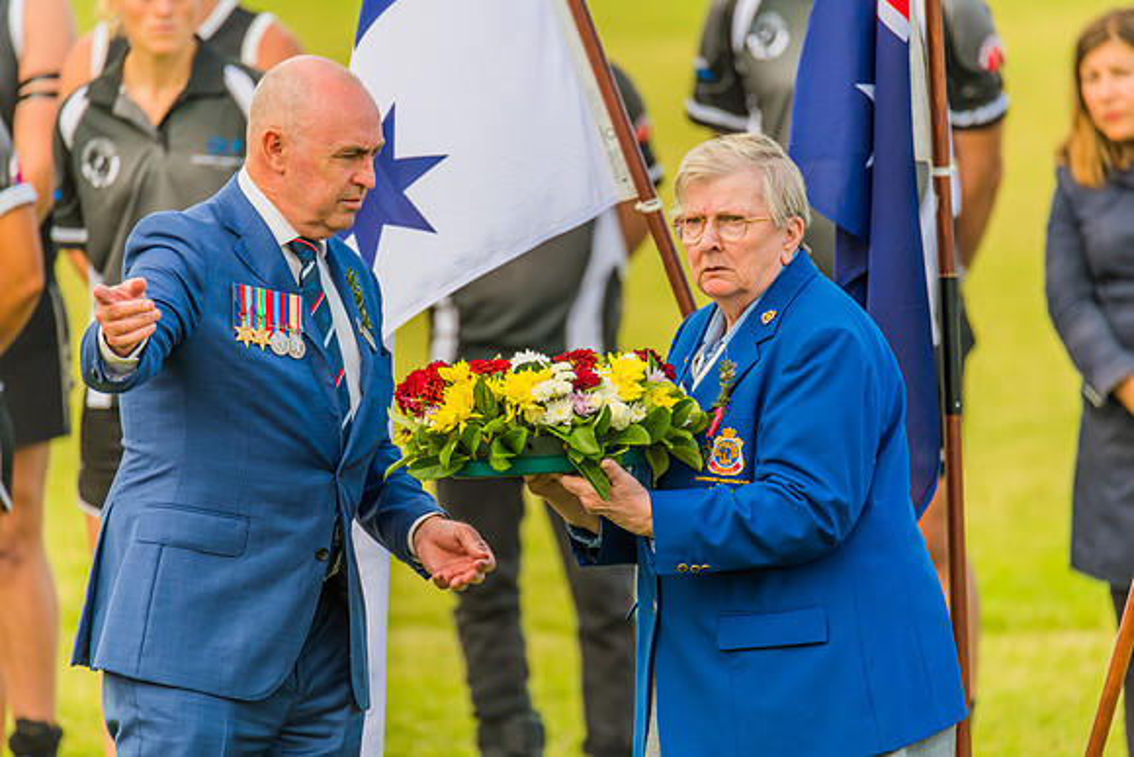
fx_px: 18904
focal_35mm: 600
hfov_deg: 3.4
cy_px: 378
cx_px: 567
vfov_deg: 2.3
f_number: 6.3
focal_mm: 600
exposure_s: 1/640
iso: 800
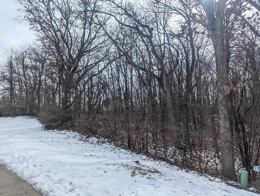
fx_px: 181
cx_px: 130
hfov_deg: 71.5
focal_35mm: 24
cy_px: 98
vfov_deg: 56.9
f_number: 1.85
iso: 43
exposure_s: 1/3534
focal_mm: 6.81
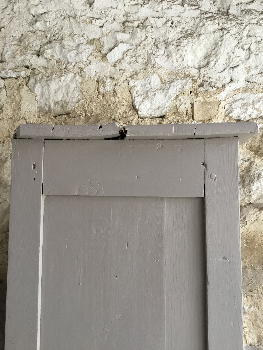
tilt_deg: +5.0
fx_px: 314
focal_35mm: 31
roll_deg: -0.6
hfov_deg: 45.4
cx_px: 132
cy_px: 175
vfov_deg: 58.4
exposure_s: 1/33
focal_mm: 3.3
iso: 64
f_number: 2.4
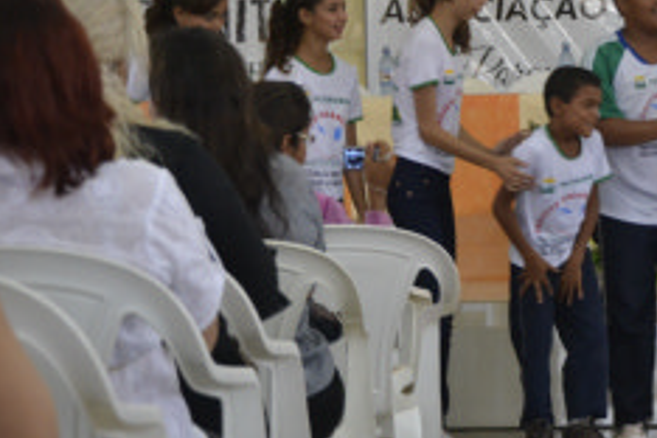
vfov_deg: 6.9
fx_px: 3631
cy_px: 74
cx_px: 649
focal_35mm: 199
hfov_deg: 10.3
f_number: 5
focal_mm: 62
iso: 1600
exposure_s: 1/80
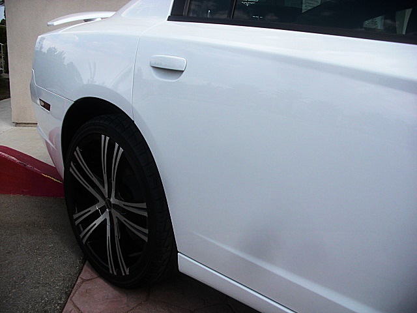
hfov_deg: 51.4
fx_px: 434
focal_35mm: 36
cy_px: 156
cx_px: 208
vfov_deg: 39.7
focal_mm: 6.3
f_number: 2.8
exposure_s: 1/640
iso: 50
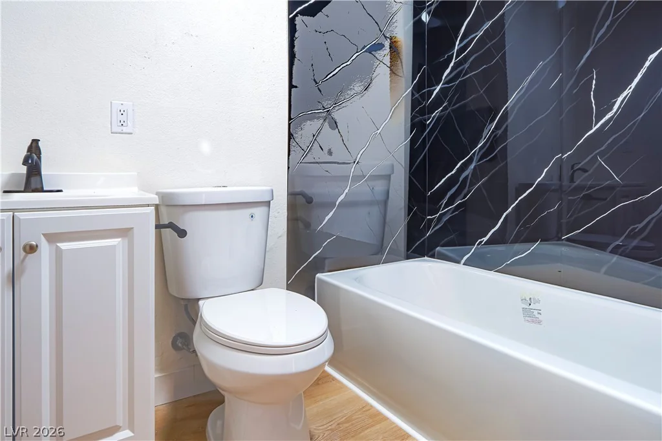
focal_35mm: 18
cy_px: 220
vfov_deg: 67.3
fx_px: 331
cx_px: 331
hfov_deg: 90.0
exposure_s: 20
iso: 100
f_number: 13
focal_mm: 12
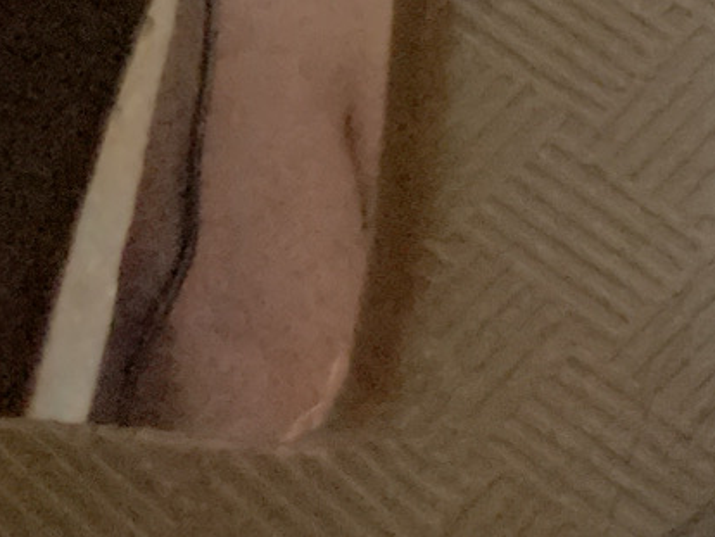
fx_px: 2294
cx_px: 1598
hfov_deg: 13.8
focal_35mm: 111
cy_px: 646
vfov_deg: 13.0
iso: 2000
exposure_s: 1/15
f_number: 2.2
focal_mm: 2.71
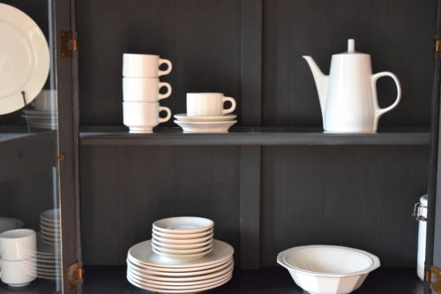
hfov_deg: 35.1
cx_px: 220
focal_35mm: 57
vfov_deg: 23.8
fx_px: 698
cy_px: 147
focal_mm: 38
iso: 6400
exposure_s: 1/100
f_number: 8
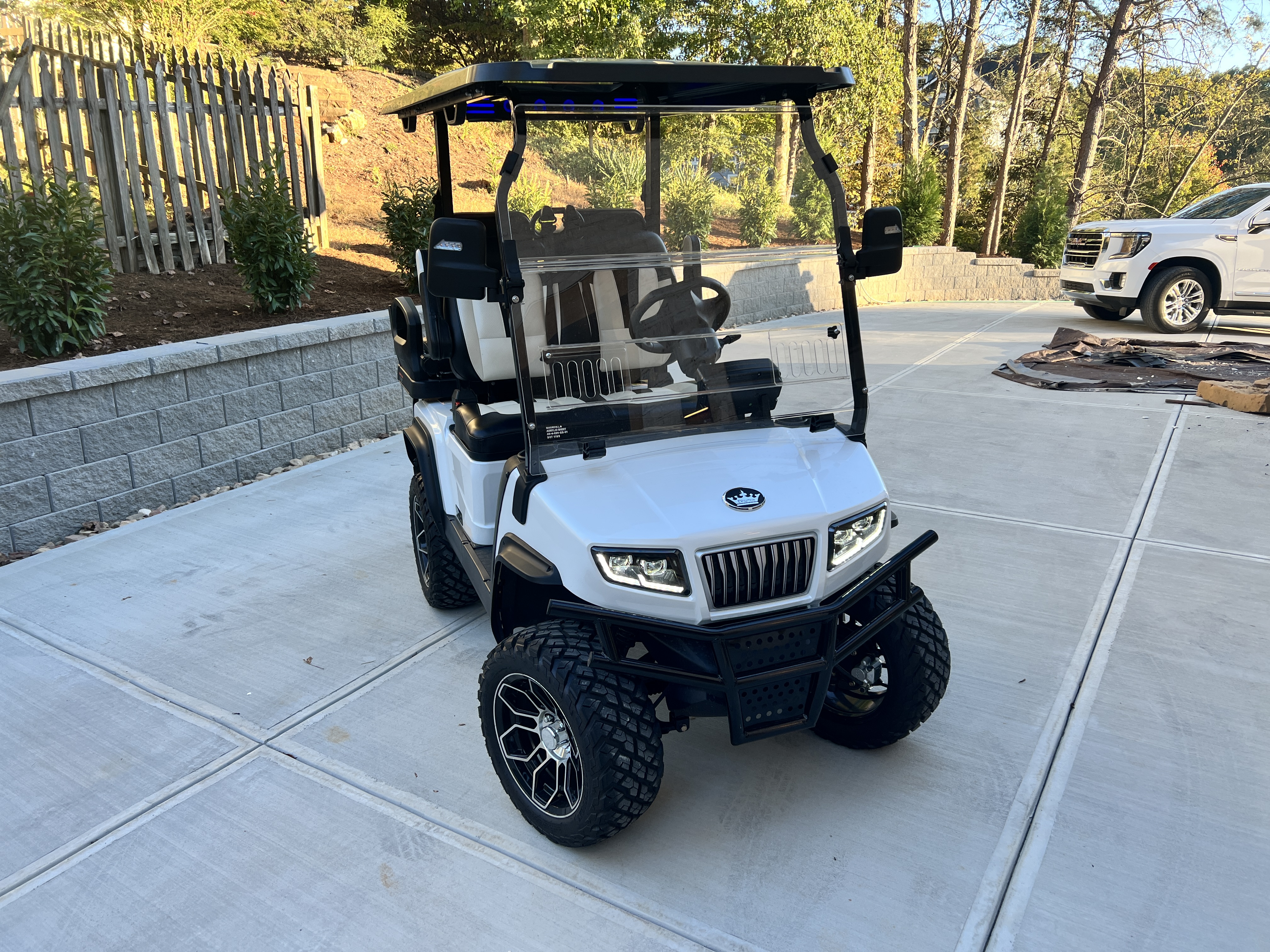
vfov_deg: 53.1
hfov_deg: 67.3
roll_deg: +0.0
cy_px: 476
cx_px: 635
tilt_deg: -16.1
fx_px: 954
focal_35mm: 26
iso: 40
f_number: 1.5
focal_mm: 5.7
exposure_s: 1/247
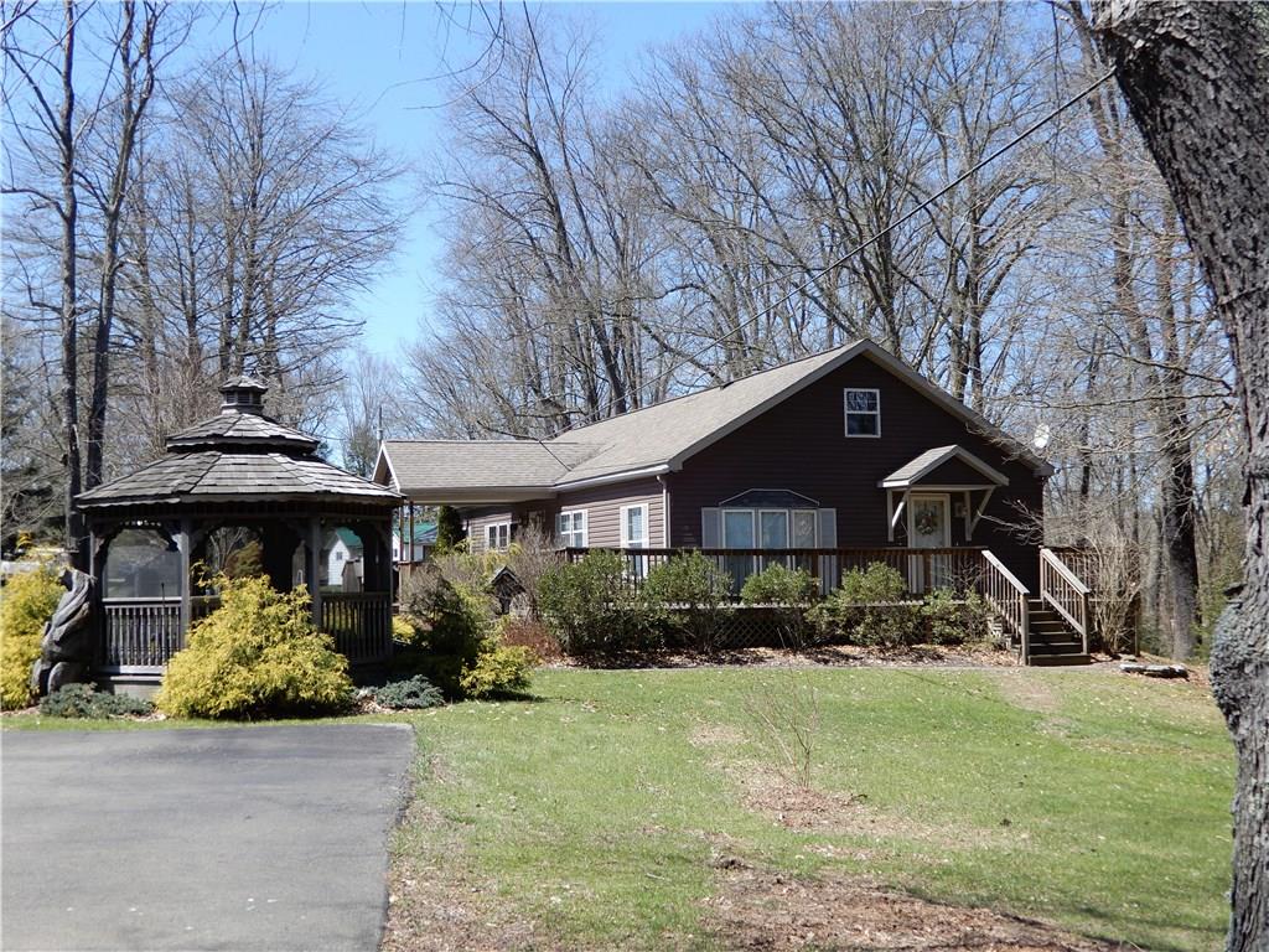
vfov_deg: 34.3
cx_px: 634
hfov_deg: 44.8
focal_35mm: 42
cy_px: 476
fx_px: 1540
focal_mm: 7.5
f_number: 4
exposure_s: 1/400
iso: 80
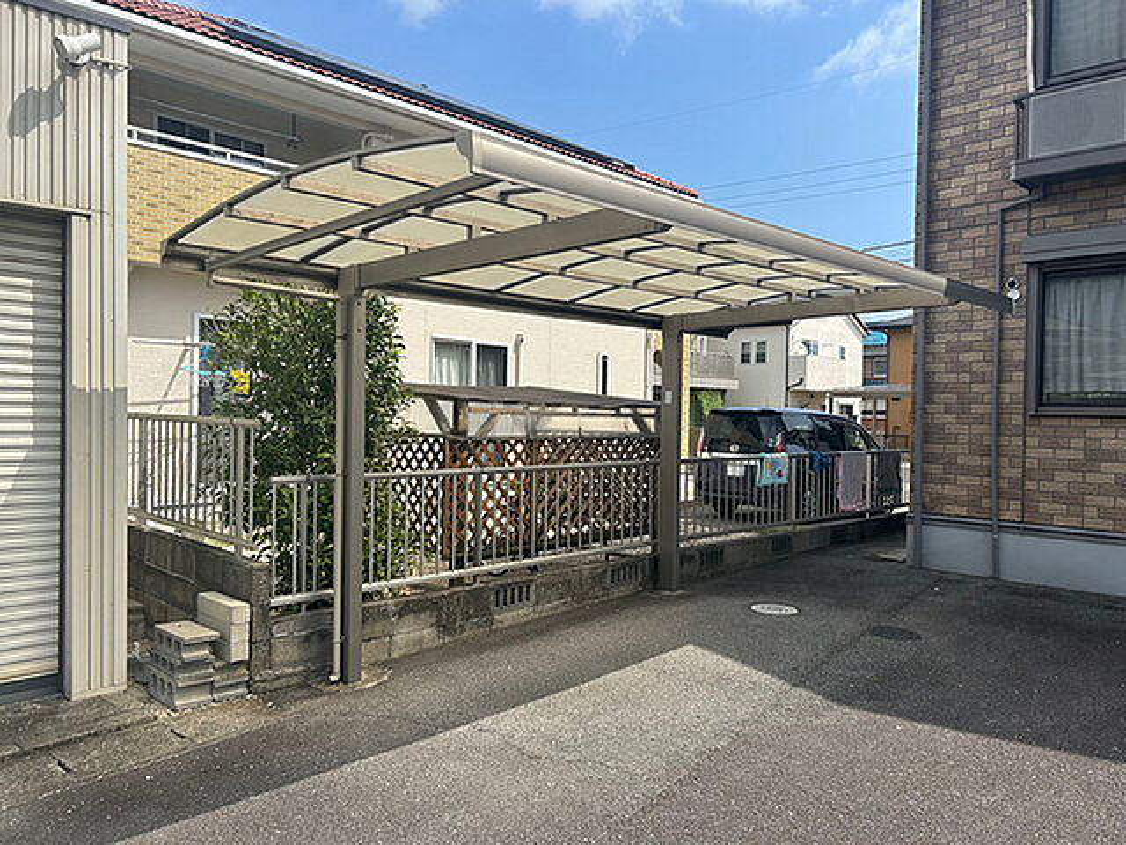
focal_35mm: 26
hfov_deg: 67.3
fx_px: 846
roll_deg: -0.4
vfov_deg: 53.1
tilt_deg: -0.3
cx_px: 563
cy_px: 422
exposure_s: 1/4444
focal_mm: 5.7
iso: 50
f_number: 1.5
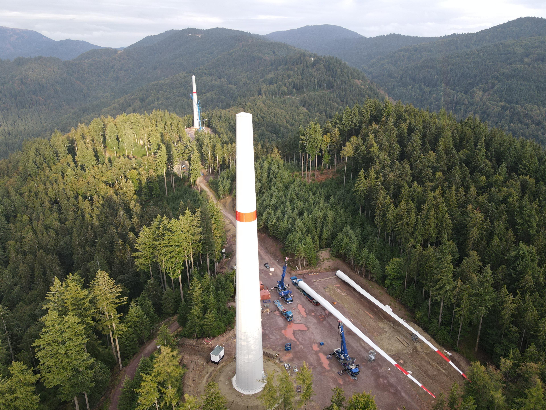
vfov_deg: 56.8
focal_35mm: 24
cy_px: 205
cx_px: 273
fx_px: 379
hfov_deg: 71.6
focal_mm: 4.5
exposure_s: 1/30
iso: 100
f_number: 2.8
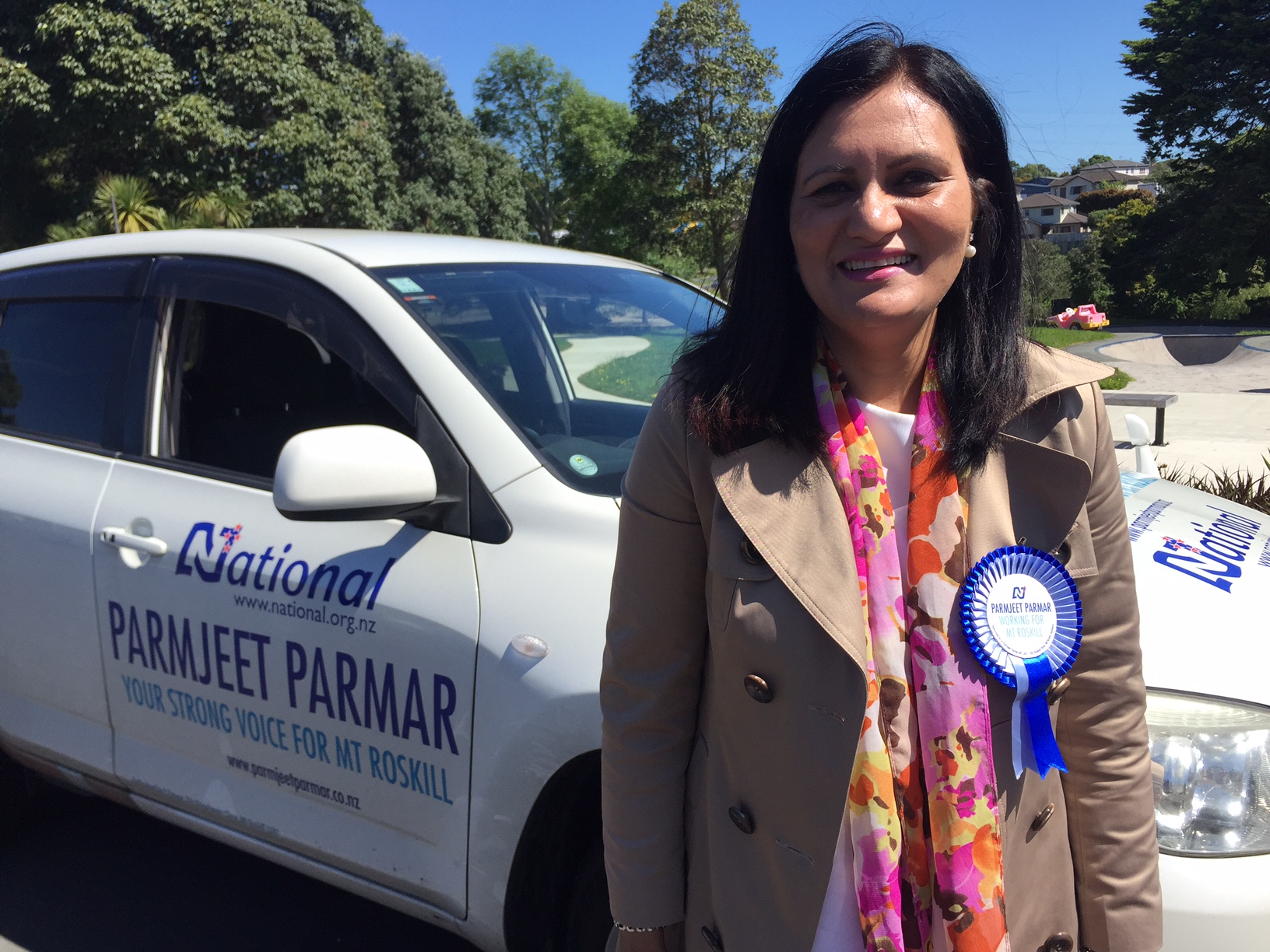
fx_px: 1064
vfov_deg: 48.2
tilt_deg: -12.1
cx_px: 635
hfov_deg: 61.7
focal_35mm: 29
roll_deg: +3.4
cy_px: 476
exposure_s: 1/1799
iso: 32
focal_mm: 4.15
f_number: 2.2
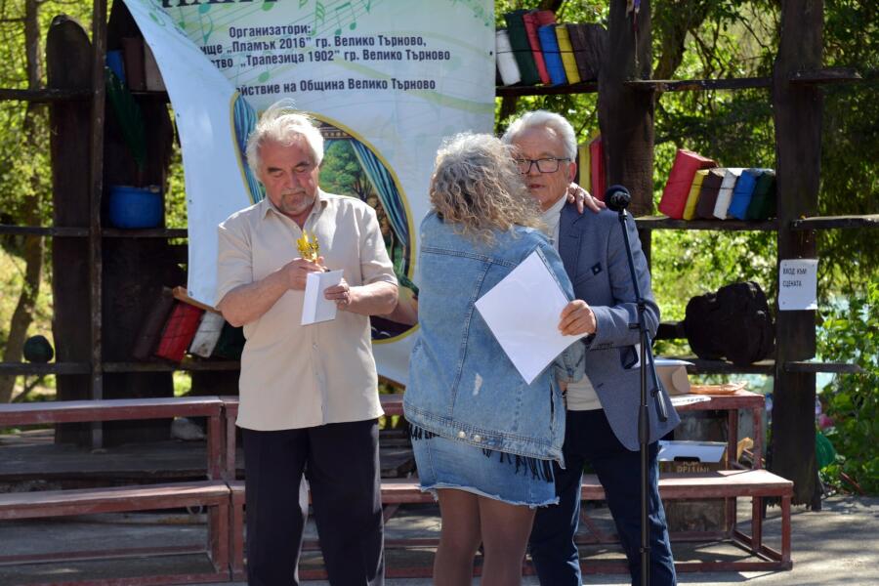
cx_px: 440
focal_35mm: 105
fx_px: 2564
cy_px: 293
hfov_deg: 19.5
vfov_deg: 13.0
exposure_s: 1/100
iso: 200
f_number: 5
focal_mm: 105
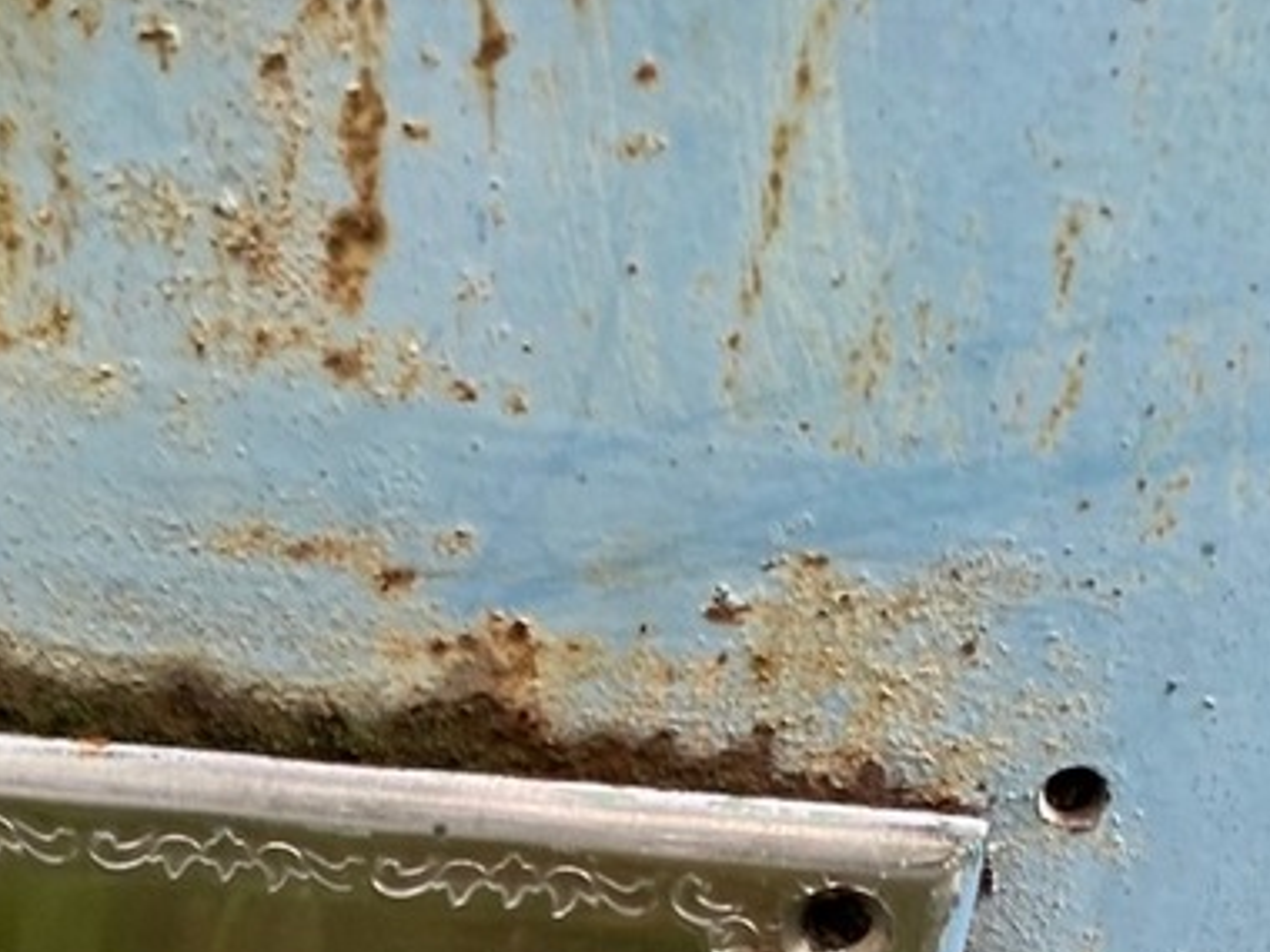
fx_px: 2568
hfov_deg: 27.0
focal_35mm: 70
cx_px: 174
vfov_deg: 19.3
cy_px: 1269
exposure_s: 1/122
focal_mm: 4.25
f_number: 1.8
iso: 40
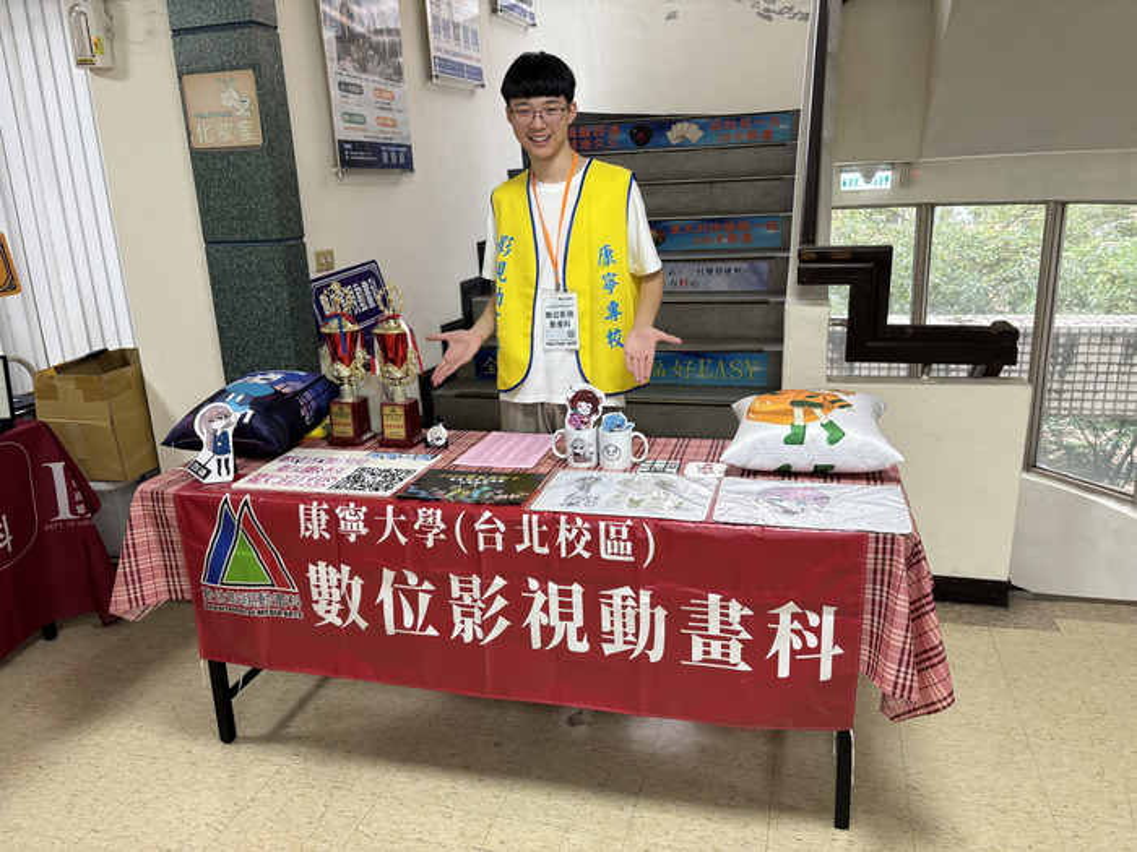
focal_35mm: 26
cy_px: 426
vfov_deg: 53.1
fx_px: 854
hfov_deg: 67.3
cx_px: 568
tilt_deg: -15.2
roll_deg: +2.5
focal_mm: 5.96
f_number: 1.6
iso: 125
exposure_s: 1/60
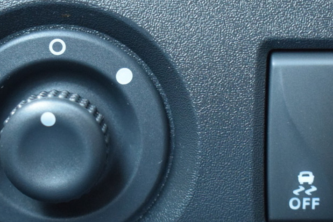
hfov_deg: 18.3
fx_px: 1036
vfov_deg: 12.2
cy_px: 132
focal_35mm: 112
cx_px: 164
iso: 3200
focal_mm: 38
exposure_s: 1/40
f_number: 4.8
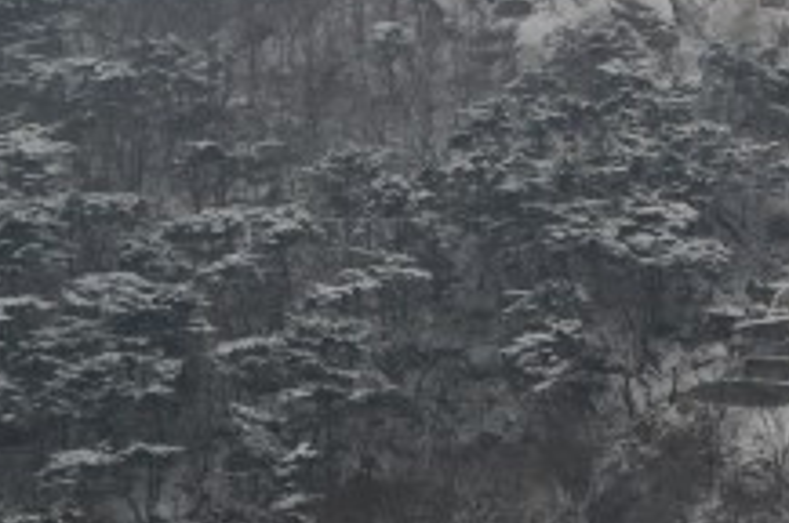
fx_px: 3808
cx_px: 1229
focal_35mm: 174
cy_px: -305
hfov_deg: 11.3
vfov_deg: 7.7
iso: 400
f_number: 11
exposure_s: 1/400
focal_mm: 28
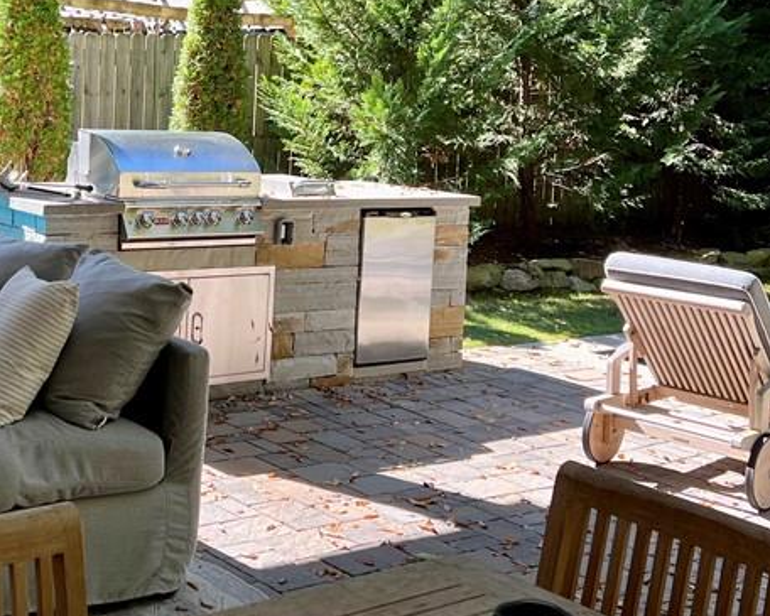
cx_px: 241
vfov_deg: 26.1
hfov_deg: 32.7
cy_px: 103
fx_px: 1299
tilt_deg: -1.3
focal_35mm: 57
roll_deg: -2.8
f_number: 1.5
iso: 50
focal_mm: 5.7
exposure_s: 1/407
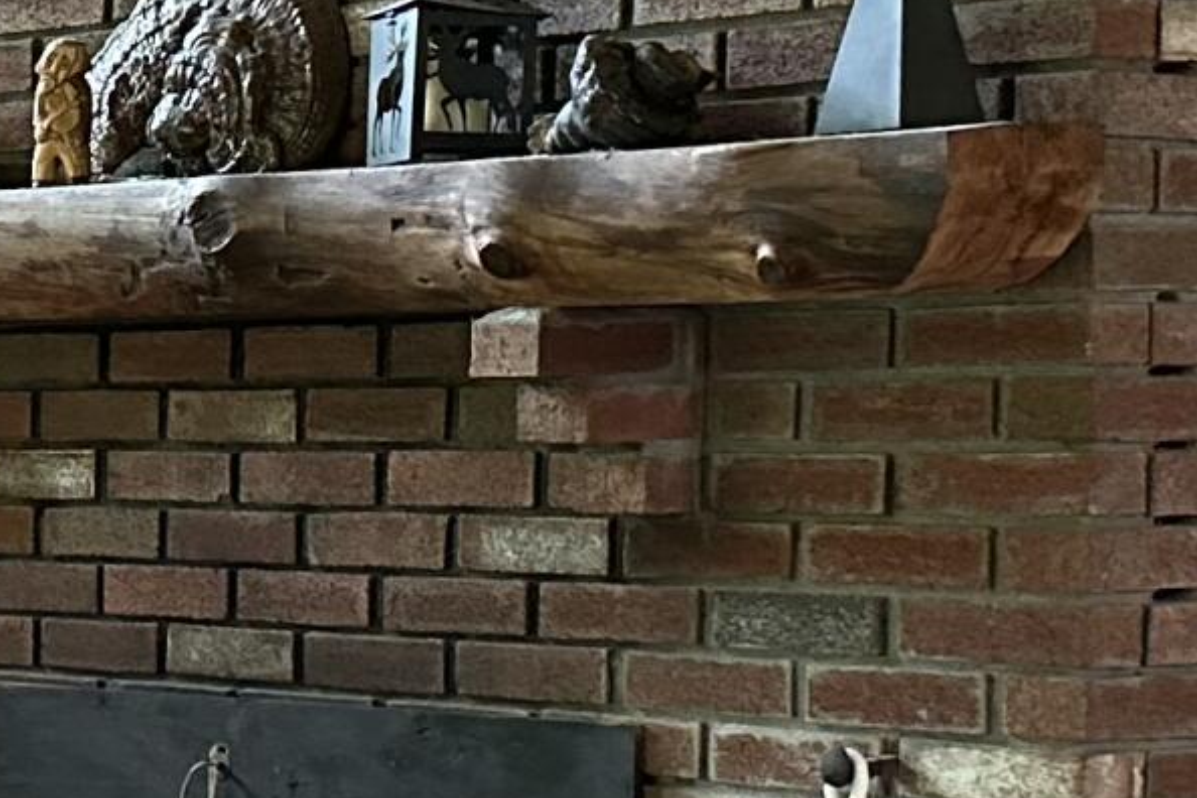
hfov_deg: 15.0
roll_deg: +0.5
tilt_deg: -3.4
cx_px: -613
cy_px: 705
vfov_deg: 10.8
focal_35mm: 126
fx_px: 4189
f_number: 1.78
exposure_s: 1/60
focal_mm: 6.86
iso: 640
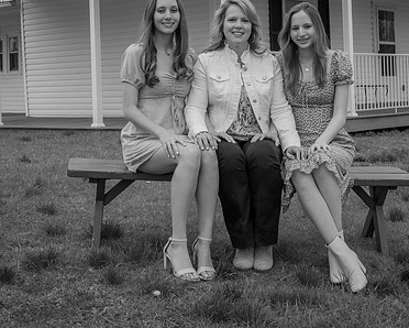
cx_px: 221
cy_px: 87
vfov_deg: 24.0
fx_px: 763
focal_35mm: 63
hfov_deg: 30.0
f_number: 9.5
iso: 200
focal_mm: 24
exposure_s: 1/350
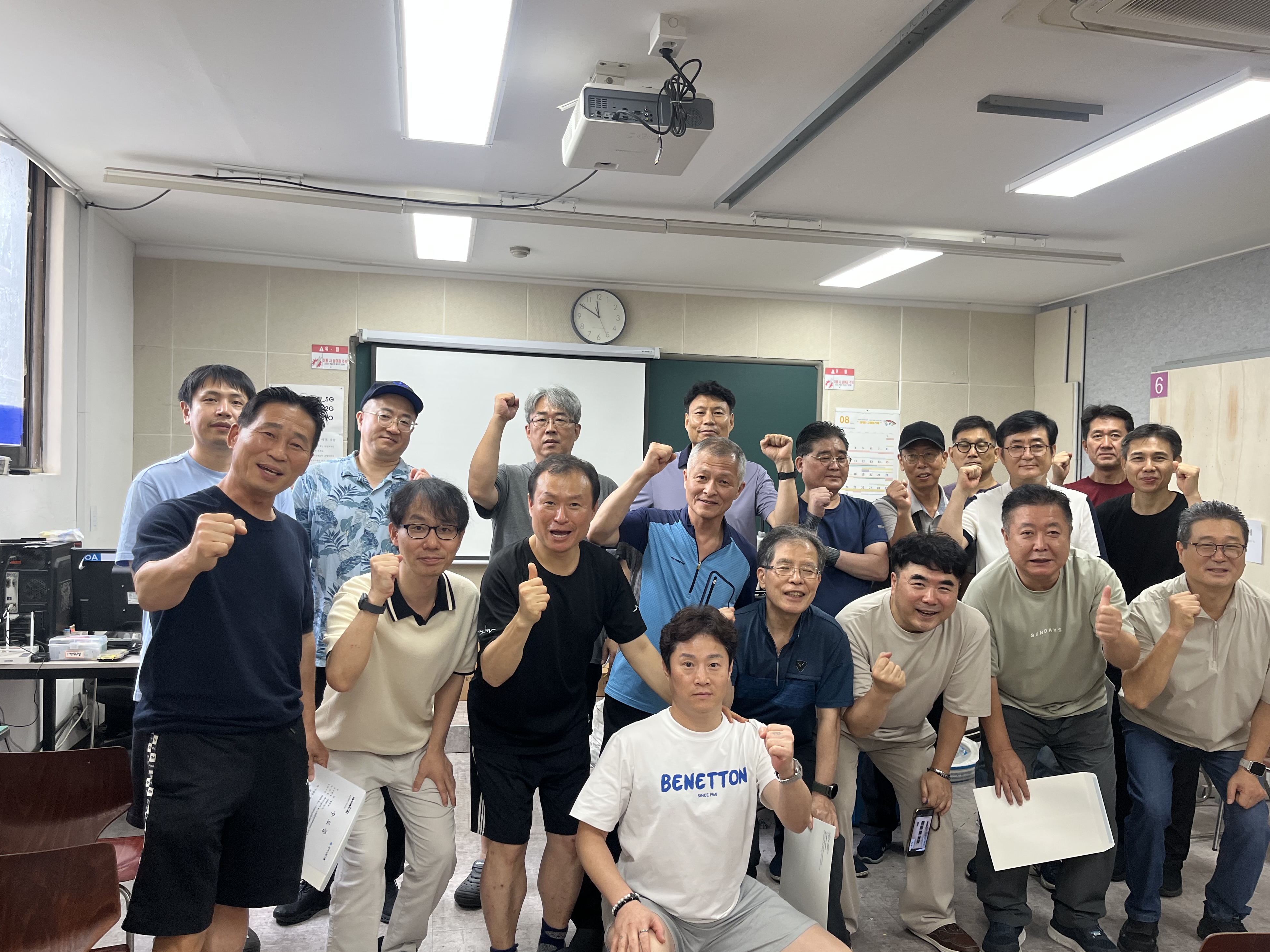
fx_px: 991
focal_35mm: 27
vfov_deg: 51.3
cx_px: 653
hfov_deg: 65.3
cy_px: 493
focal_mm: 5.1
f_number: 1.6
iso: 125
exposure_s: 1/120
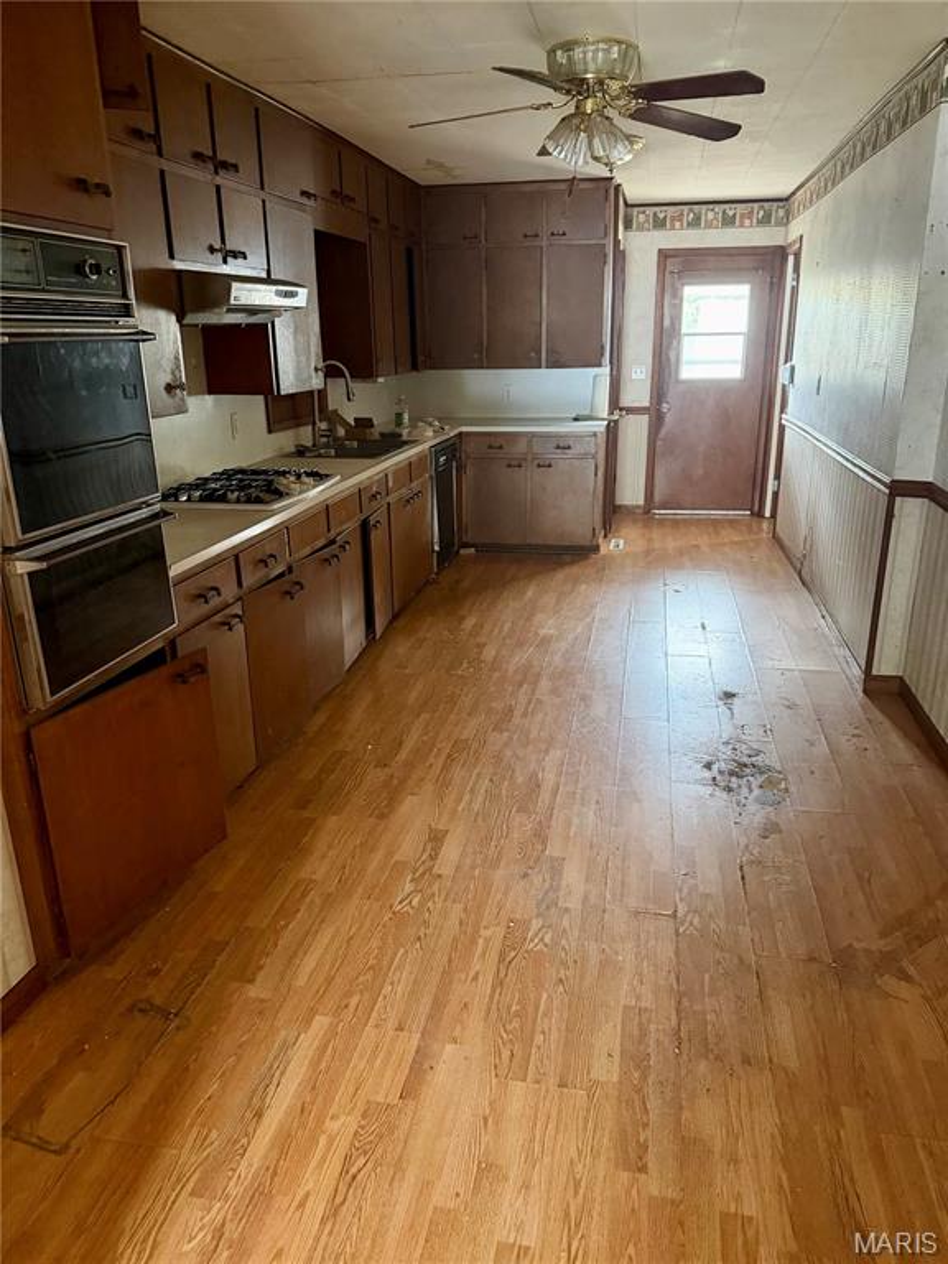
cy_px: 632
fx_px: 876
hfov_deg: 56.8
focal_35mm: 24
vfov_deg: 71.6
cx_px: 474
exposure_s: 1/38
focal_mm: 6.76
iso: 1000
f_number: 1.78
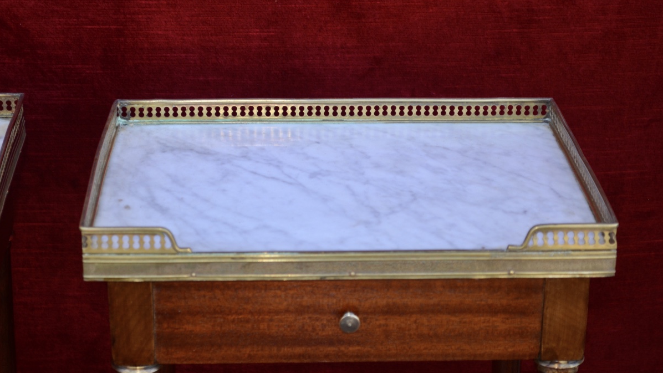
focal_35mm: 87
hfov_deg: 24.6
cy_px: 153
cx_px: 332
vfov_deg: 14.0
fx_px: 1521
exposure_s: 1/200
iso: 360
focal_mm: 55
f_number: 5.6
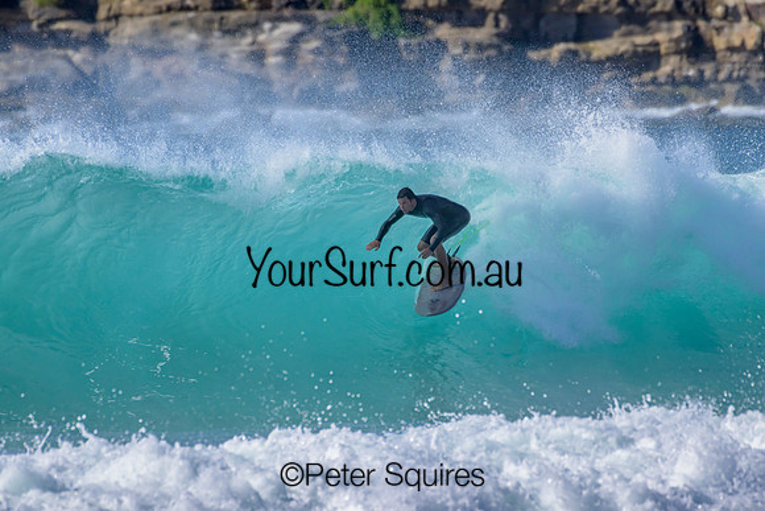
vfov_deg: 1.4
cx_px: 382
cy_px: 256
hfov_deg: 2.1
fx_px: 21254
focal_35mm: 1000
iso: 1000
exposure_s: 1/2000
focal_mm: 1000
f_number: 11
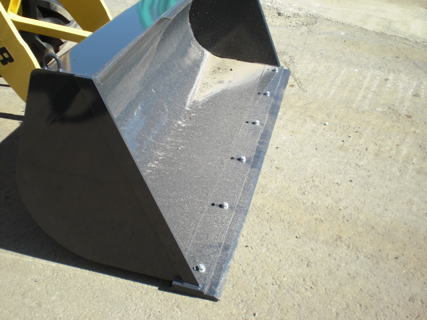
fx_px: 469
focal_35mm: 38
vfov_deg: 37.7
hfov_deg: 49.0
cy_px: 160
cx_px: 214
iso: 64
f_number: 3.1
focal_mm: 6.3
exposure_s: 1/500
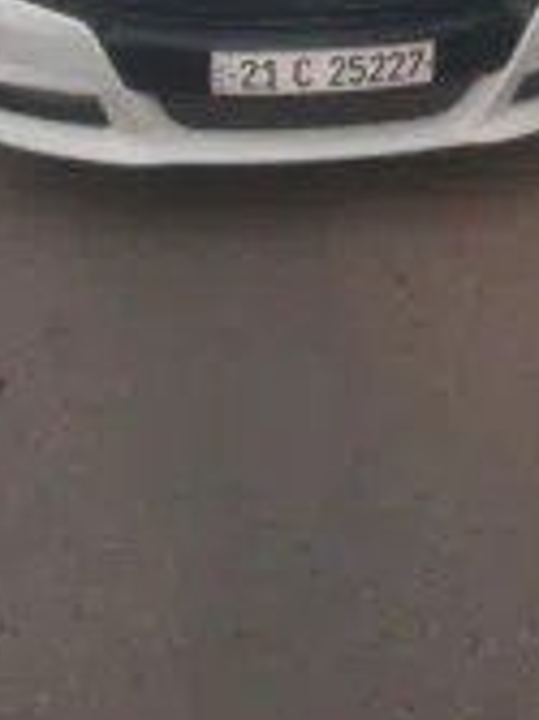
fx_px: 1247
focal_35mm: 60
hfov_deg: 24.2
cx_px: 371
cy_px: -17
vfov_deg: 29.8
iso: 125
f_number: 1.8
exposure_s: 1/50
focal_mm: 4.6
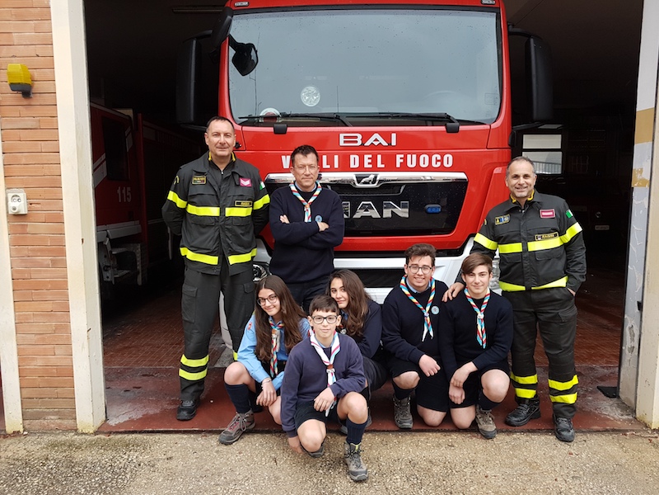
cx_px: 330
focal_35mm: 26
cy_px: 248
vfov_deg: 53.1
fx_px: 495
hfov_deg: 67.3
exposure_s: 1/100
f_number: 1.7
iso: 64
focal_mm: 4.2
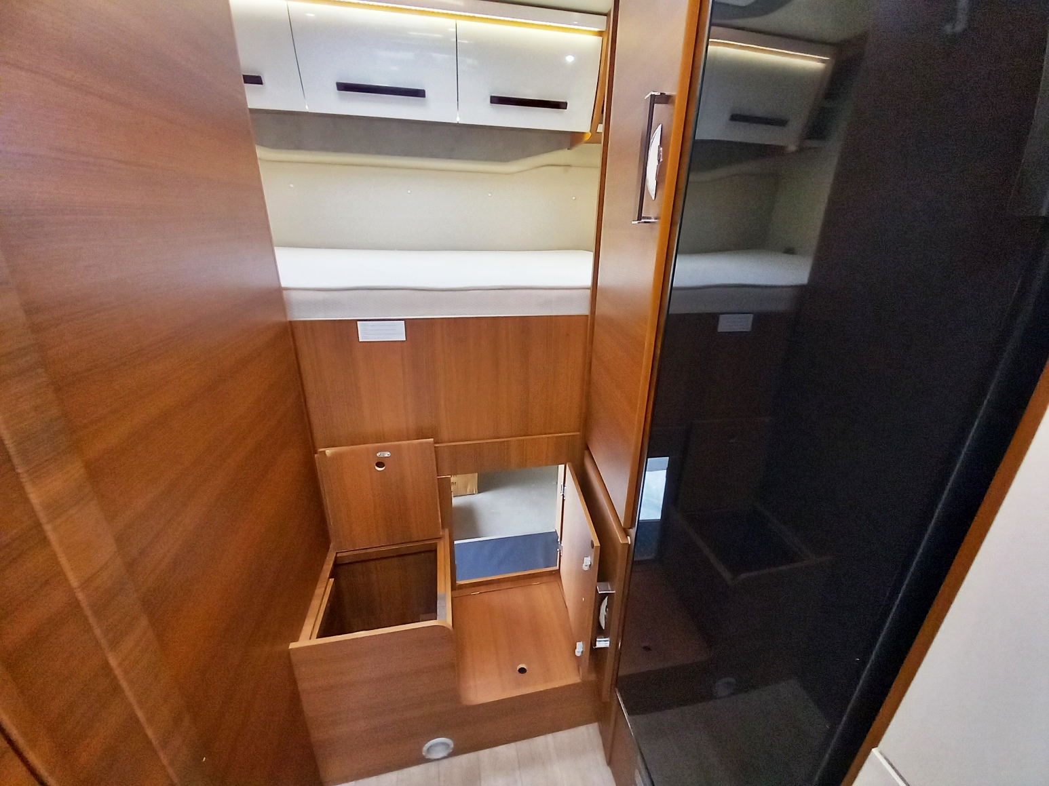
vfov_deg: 89.9
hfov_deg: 106.2
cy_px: 393
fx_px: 394
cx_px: 524
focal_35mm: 13
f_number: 2.2
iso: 250
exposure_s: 1/25
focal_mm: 1.13
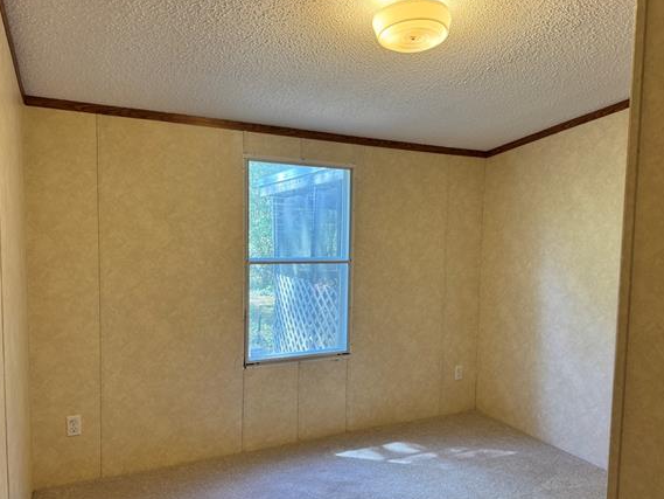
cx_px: 355
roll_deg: -1.9
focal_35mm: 27
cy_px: 268
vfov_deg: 51.3
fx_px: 518
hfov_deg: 65.2
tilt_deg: -5.1
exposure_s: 1/120
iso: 160
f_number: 1.78
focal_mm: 6.76
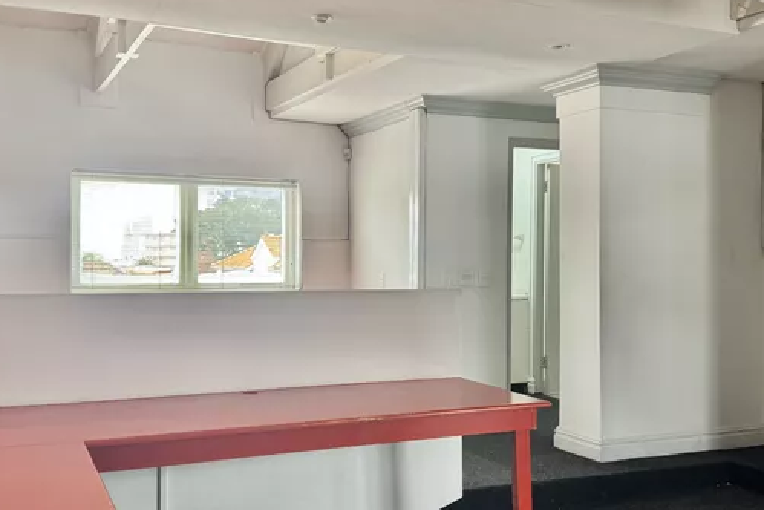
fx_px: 849
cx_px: 403
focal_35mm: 40
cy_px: 259
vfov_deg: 33.4
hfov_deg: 48.4
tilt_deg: +0.2
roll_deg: +0.1
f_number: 1.78
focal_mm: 6.76
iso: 160
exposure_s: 1/50
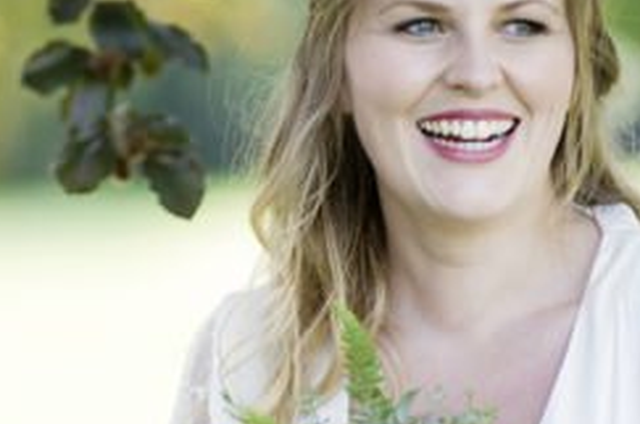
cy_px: 182
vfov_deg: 6.5
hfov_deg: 9.8
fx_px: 3726
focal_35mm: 210
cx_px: 179
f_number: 1.4
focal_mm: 85
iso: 320
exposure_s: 1/1600
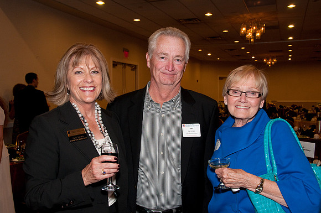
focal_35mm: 39
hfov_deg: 49.6
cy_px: 106
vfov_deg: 34.1
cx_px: 160
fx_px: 347
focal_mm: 26
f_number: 6.3
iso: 640
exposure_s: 1/60
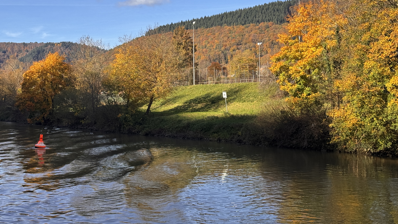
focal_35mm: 53
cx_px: 197
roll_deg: +0.8
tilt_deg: +2.4
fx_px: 559
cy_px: 82
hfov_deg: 39.2
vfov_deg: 22.6
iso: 64
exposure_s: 1/2833
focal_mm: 6.76
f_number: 1.78
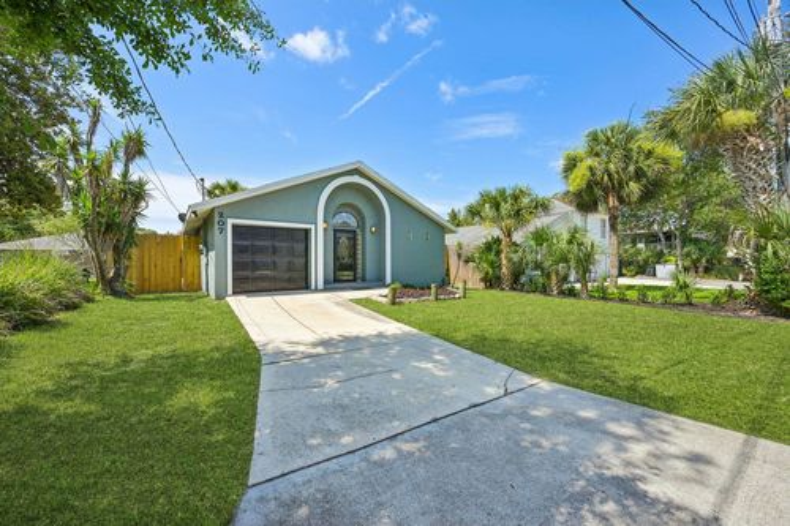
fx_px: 307
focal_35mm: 14
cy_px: 263
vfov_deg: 81.2
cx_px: 395
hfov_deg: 104.3
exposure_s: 1/180
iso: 100
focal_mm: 14
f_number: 8
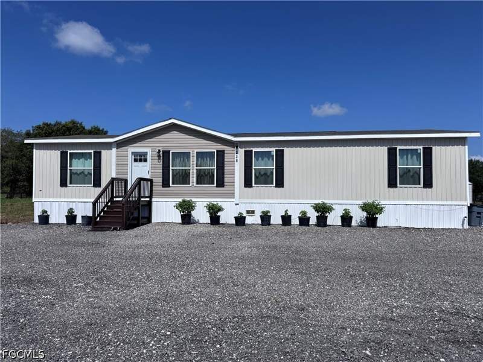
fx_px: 335
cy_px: 181
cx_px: 242
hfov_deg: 71.6
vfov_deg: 56.8
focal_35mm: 24
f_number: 1.78
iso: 80
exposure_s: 1/7092
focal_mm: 6.76
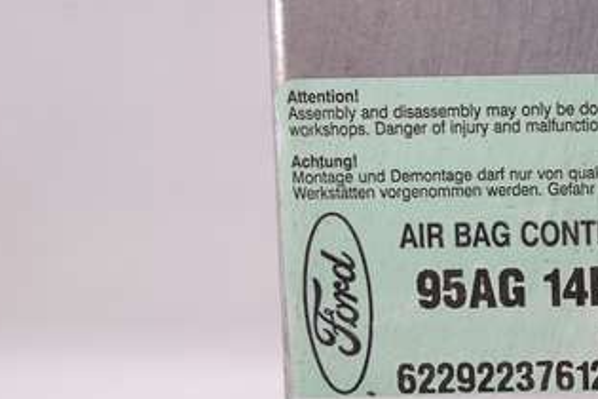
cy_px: 183
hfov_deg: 25.3
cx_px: 689
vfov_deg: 18.7
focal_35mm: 73
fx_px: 1213
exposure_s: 1/100
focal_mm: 10.4
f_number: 2.2
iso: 125
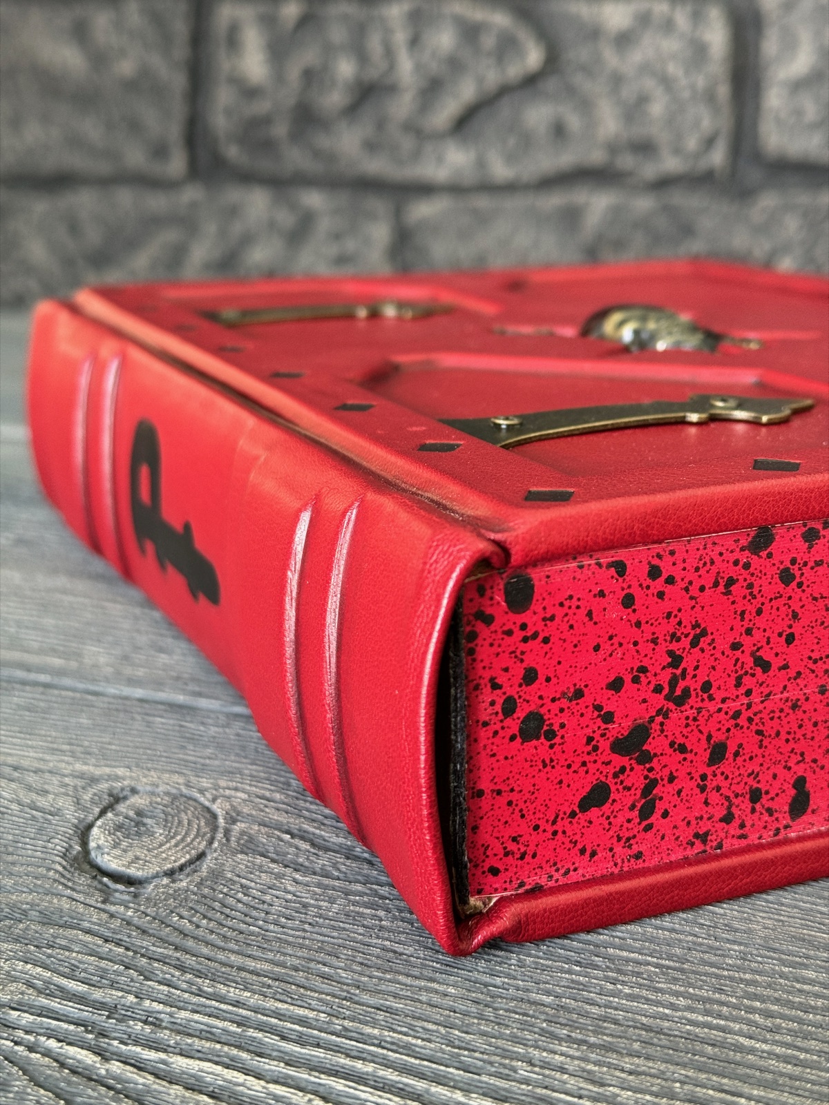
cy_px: 552
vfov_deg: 39.7
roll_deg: +0.4
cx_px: 414
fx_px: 1533
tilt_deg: -16.2
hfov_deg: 30.3
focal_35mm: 48
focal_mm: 6.86
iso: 250
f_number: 1.78
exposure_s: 1/43
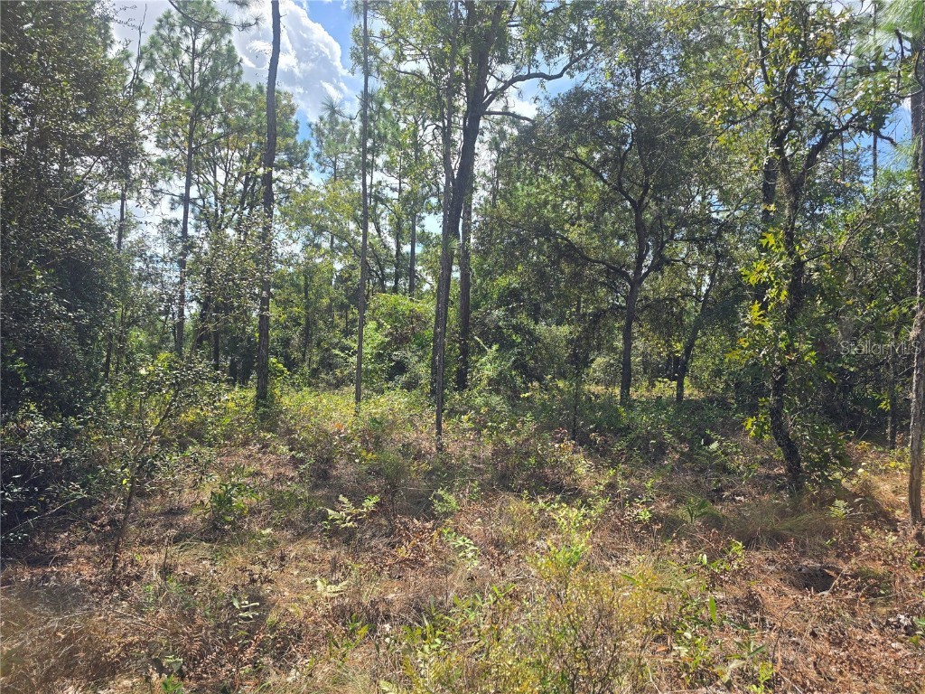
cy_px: 347
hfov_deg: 73.9
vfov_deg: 58.9
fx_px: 615
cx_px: 462
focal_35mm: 23
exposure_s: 1/487
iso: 12
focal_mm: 6.3
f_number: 1.7
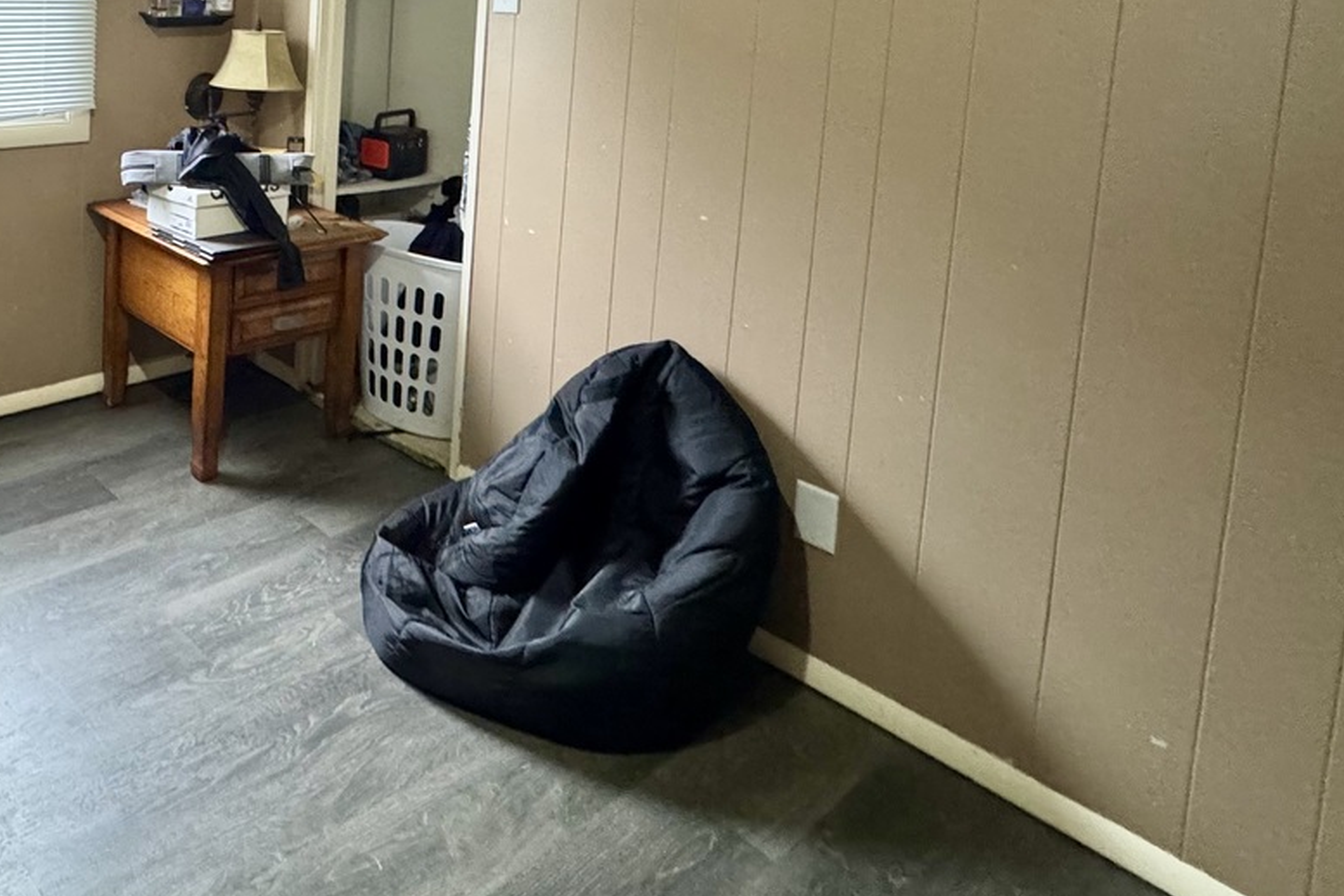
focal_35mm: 27
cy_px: 43
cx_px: 142
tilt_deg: -4.9
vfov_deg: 42.7
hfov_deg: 58.0
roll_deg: -2.4
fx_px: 1008
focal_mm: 2.22
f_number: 2.2
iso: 800
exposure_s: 1/60
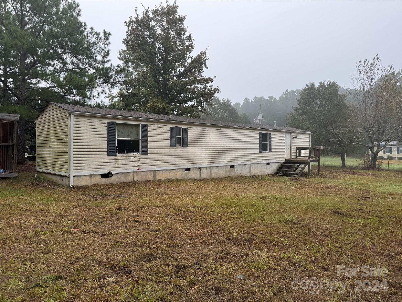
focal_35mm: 24
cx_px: 201
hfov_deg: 71.6
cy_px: 151
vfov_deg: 56.8
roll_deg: -0.4
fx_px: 279
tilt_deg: -0.2
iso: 80
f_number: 1.78
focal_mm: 6.76
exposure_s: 1/900
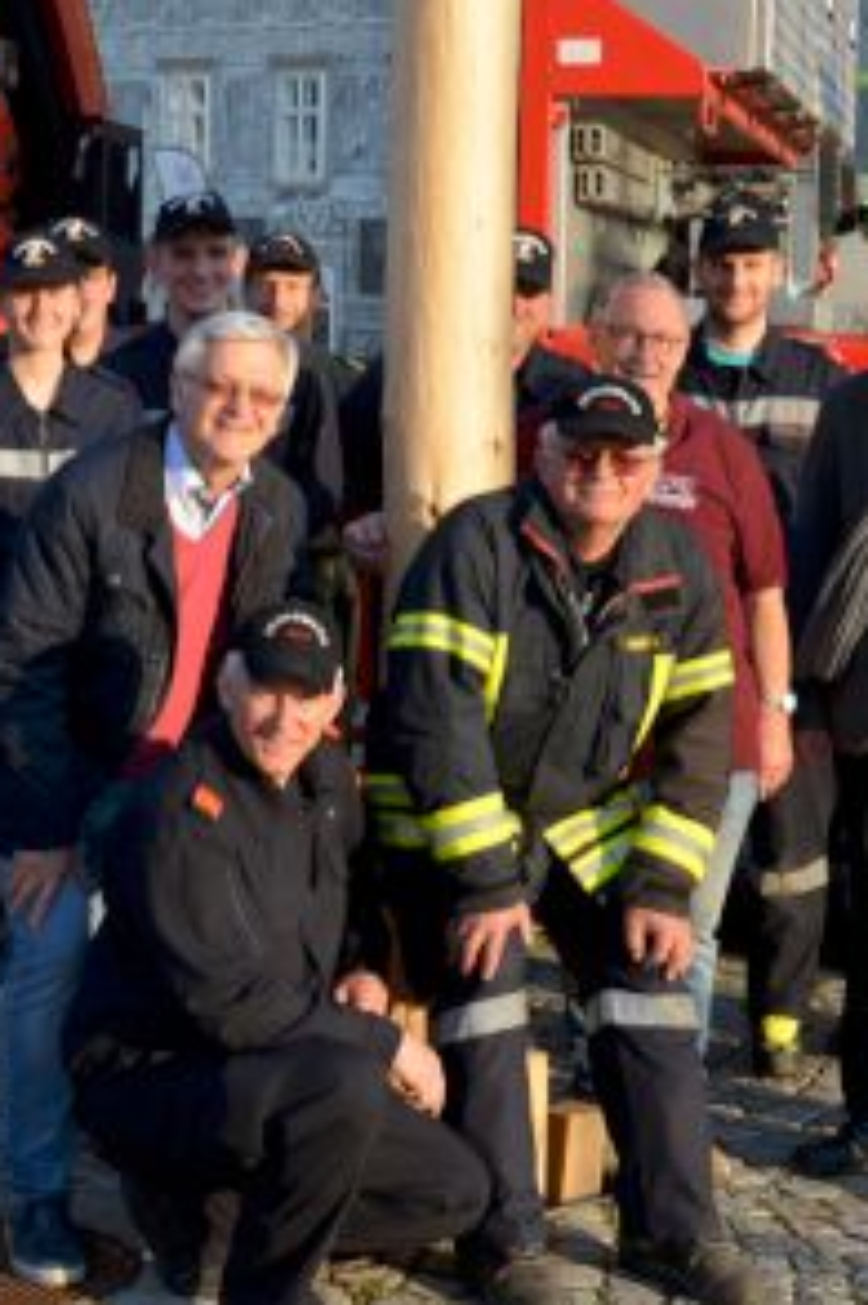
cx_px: 178
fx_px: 3009
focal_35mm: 83
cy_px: 370
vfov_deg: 24.3
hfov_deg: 16.3
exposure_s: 1/250
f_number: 8
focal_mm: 25
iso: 200
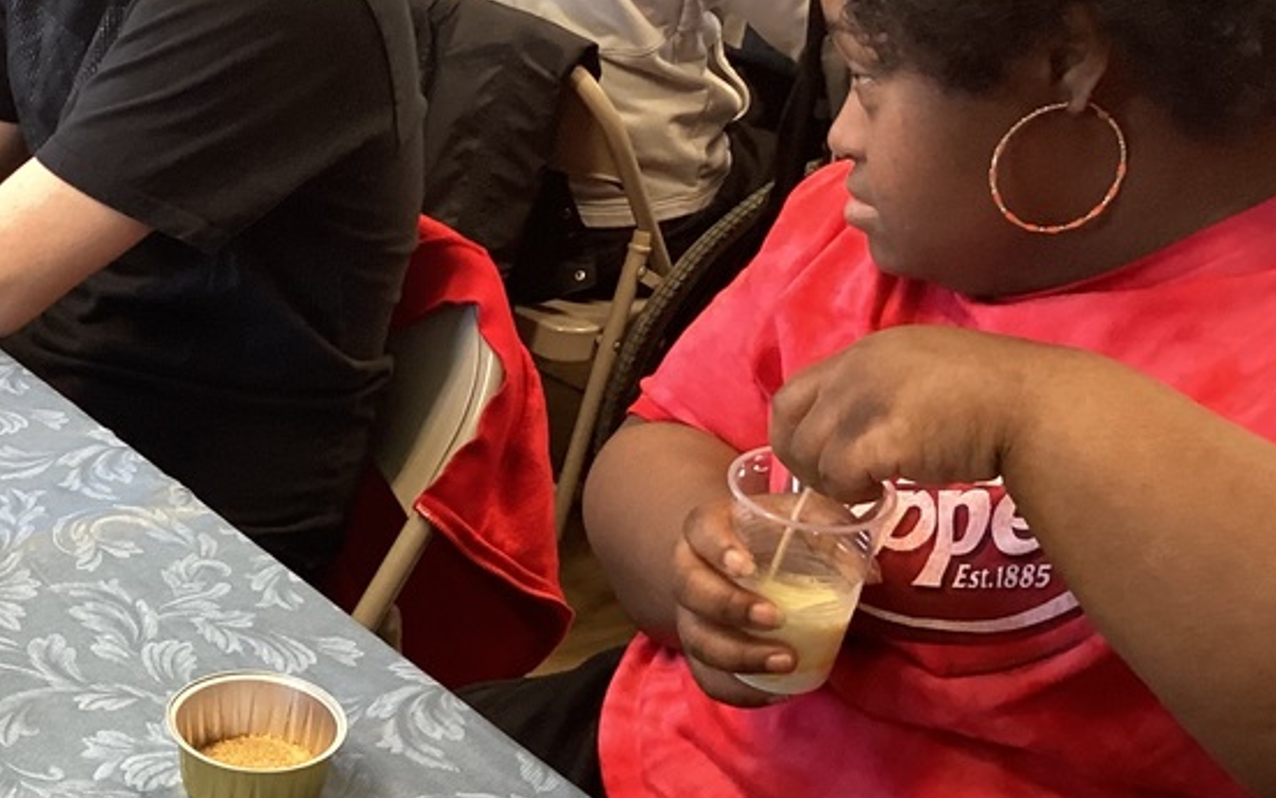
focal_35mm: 61
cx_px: 125
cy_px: 488
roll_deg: -3.0
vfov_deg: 21.3
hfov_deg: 31.9
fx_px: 2121
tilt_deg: -27.6
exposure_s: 1/60
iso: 200
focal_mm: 3.3
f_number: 2.4
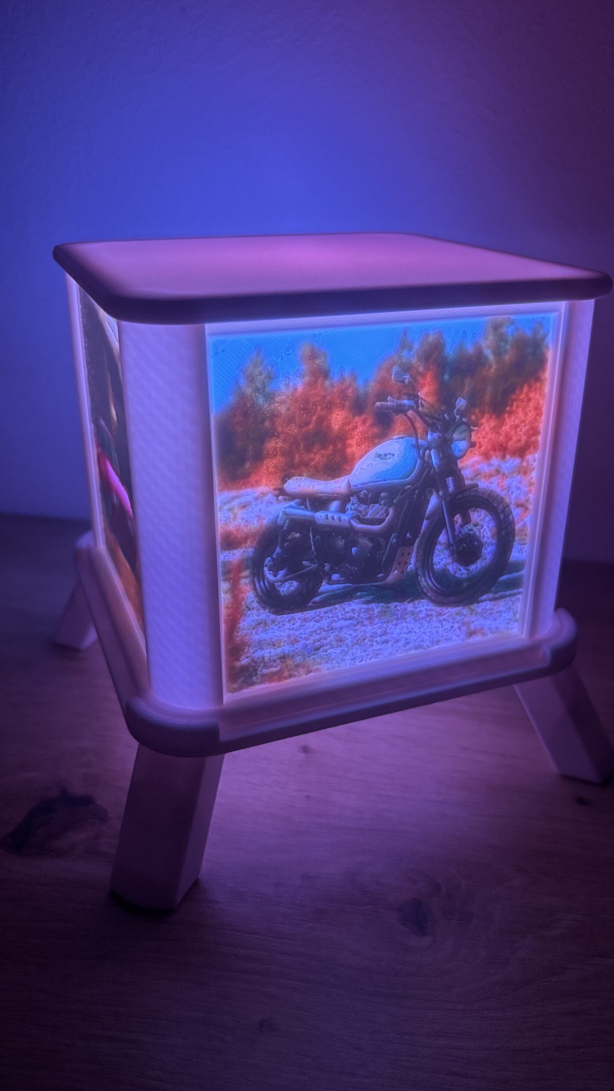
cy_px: 540
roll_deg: -0.9
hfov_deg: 40.2
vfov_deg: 66.1
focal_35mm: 29
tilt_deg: -24.6
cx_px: 323
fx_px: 839
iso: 500
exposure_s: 1/60
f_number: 1.6
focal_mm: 5.96
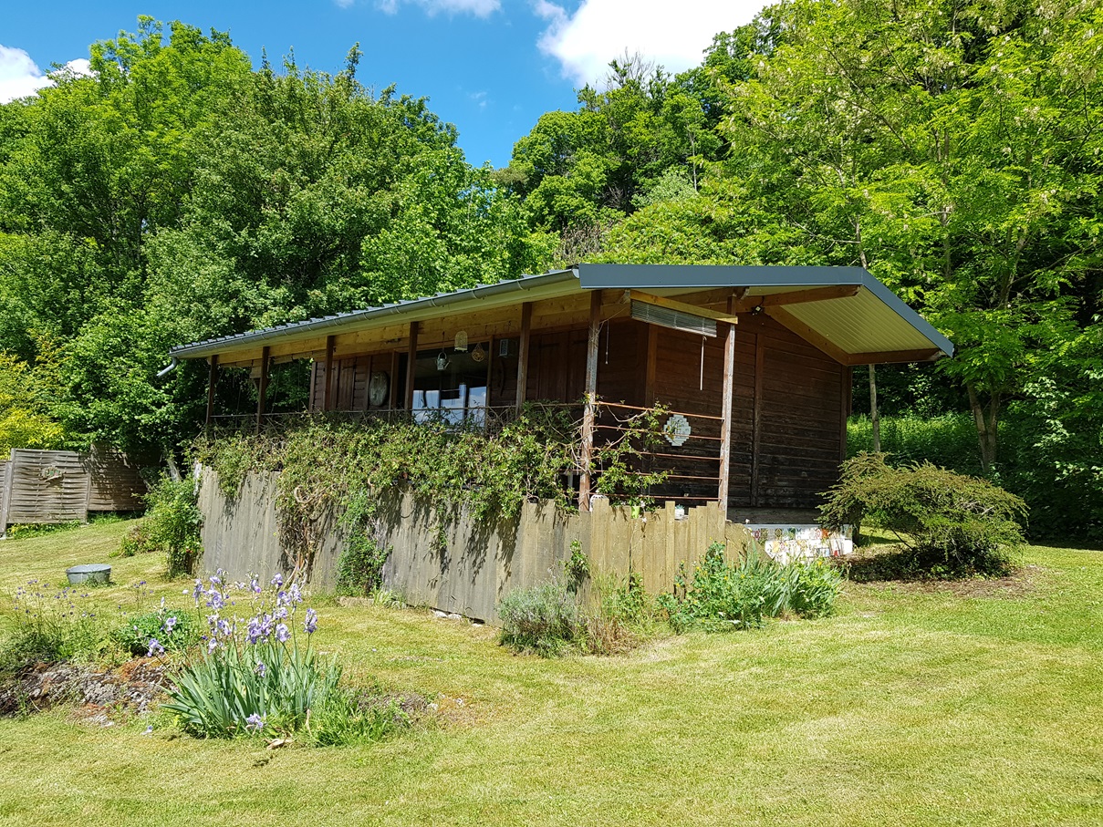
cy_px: 414
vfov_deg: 53.1
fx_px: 829
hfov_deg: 67.3
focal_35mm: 26
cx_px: 552
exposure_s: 1/1048
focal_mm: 4.2
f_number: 1.7
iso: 40
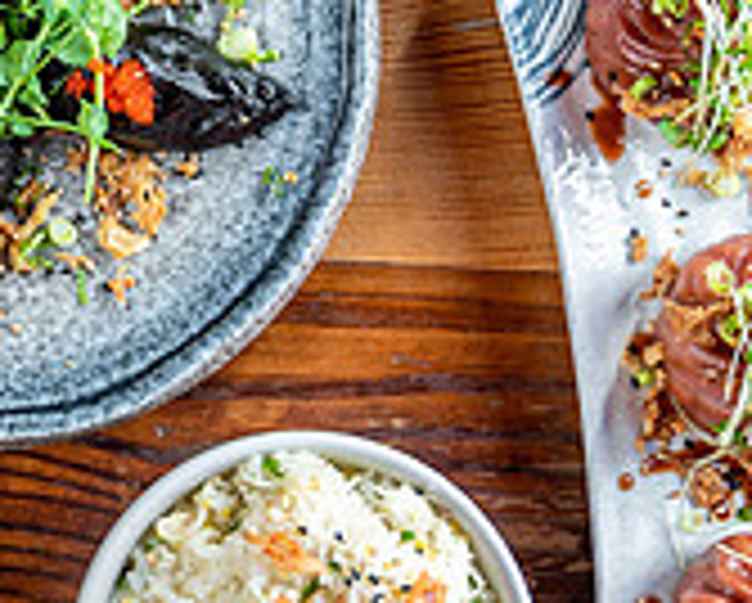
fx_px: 3186
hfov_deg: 13.3
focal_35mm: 143
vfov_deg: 10.8
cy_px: 75
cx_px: -2
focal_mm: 36
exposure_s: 1/50
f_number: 2.8
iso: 100
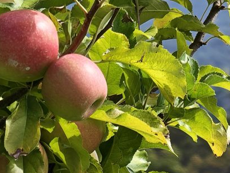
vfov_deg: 2.1
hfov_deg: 2.8
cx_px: 229
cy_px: 32
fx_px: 4768
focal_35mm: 717
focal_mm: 22.48
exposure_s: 1/380
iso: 50
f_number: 2.6
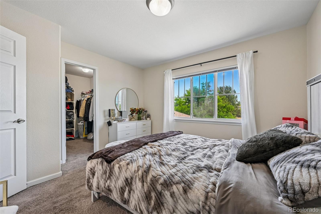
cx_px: 160
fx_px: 125
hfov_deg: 104.3
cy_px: 107
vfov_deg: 81.2
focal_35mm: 14
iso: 110
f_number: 10
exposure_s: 1/15
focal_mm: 14
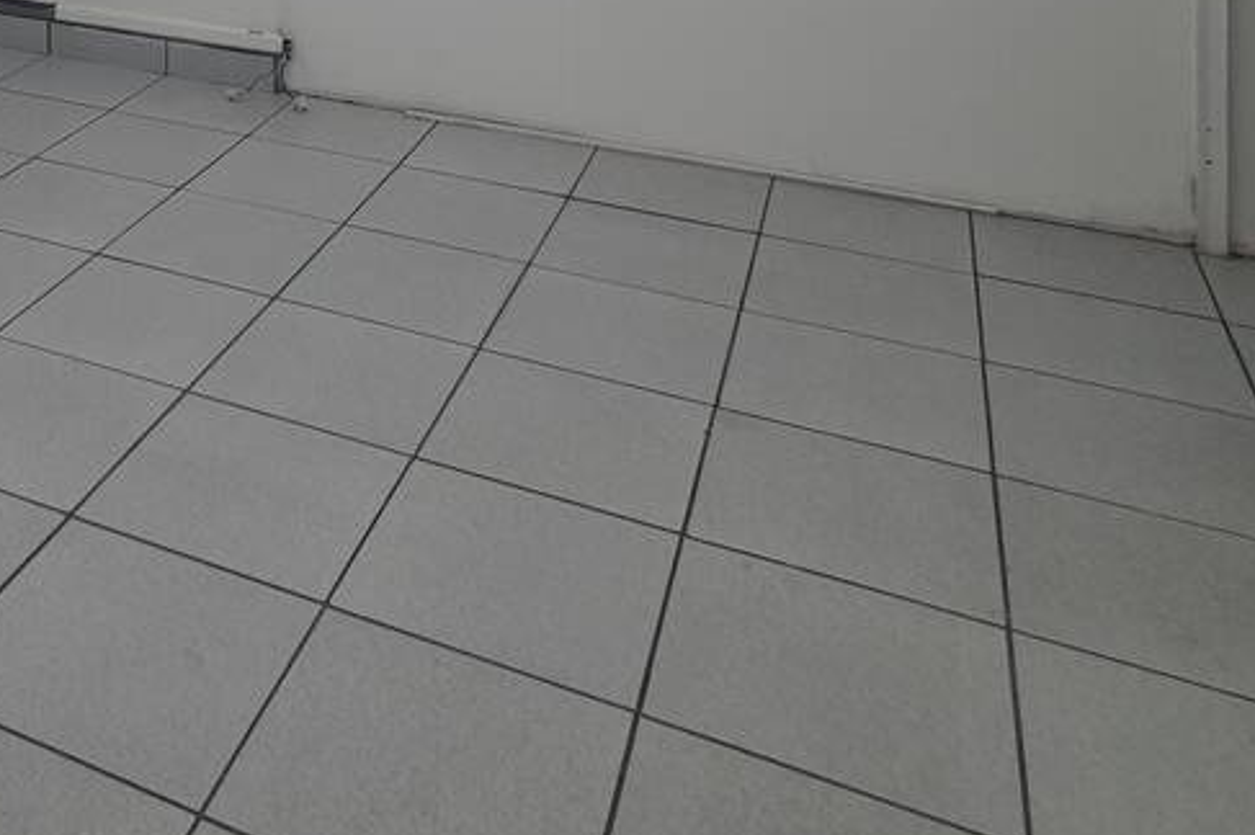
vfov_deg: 25.3
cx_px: 85
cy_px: -415
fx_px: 1393
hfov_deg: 43.5
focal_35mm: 40
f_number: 2.2
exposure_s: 1/60
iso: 50
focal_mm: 1.8
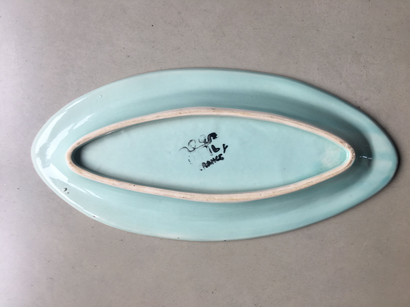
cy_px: 154
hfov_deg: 61.7
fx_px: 343
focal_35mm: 29
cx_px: 205
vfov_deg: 48.2
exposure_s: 1/50
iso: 25
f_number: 2.2
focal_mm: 4.15
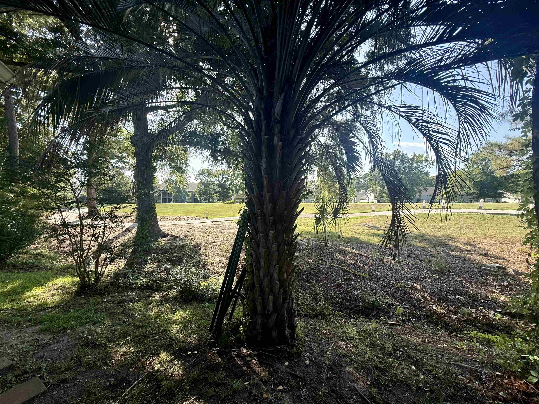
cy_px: 202
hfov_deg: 102.1
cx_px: 270
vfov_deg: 85.7
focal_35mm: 14
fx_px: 218
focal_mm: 2.22
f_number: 2.2
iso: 64
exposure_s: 1/445
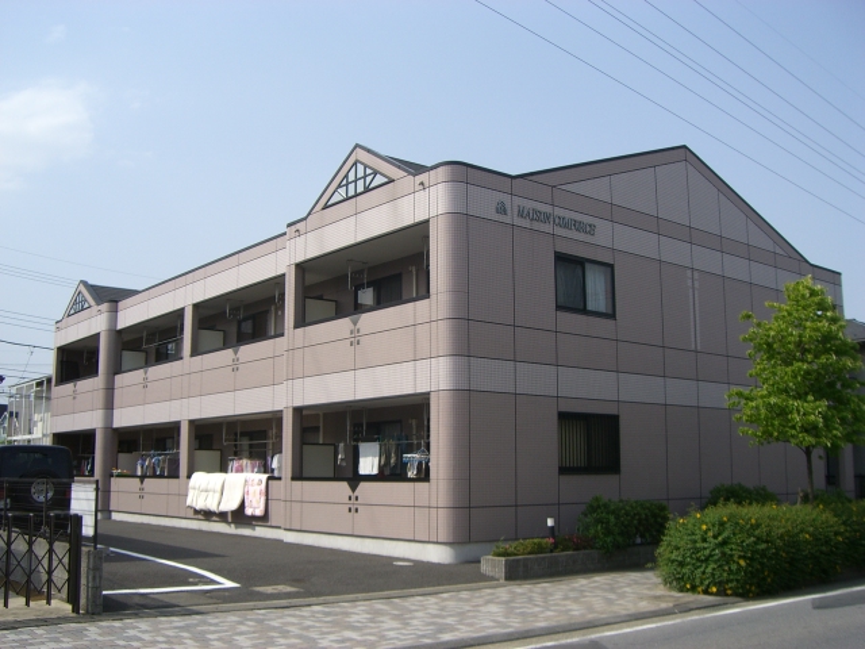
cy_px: 324
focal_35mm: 38
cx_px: 432
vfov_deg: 37.7
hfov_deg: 49.0
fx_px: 950
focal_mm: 6.2
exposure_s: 1/640
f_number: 4.3
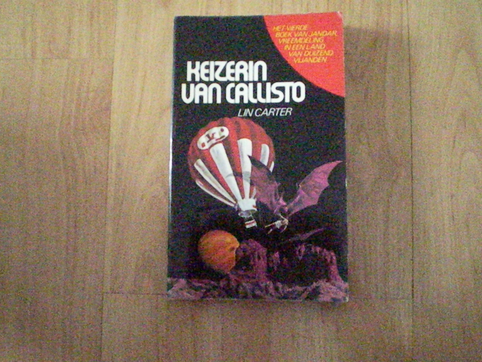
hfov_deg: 49.0
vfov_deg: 37.7
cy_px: 181
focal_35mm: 38
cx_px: 241
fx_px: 529
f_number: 3.1
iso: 7200
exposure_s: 1/43
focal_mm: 6.3
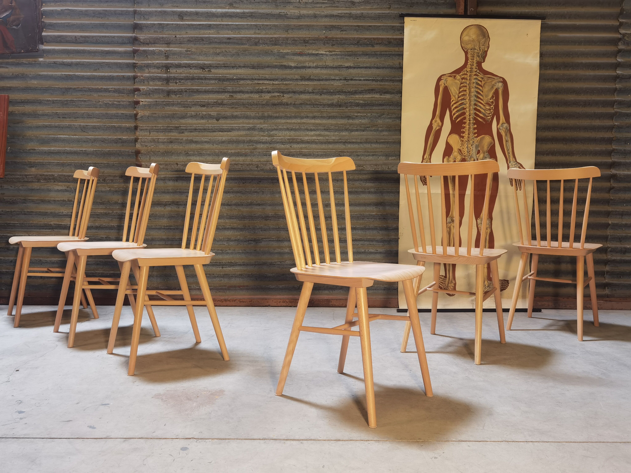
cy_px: 236
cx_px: 316
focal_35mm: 29
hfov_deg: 61.7
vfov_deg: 48.2
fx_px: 529
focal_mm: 6.71
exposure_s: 1/50
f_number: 1.9
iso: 200
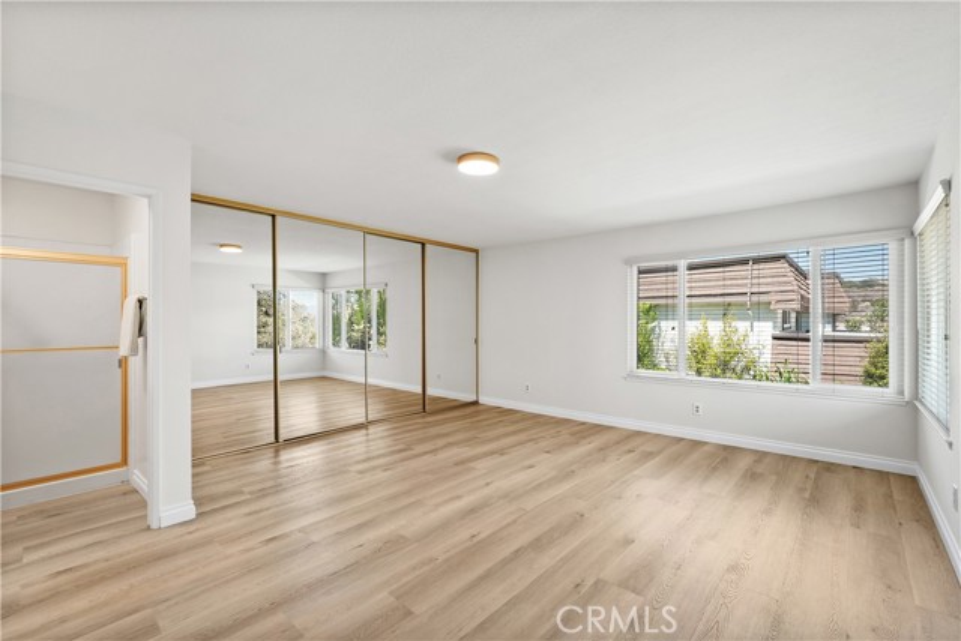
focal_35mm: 16
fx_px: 441
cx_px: 480
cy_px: 320
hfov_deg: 95.0
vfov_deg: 72.1
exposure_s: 1/30
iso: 1600
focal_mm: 16.5
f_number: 8
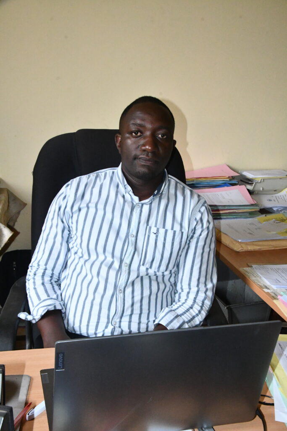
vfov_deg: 43.6
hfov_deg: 29.9
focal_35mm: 45
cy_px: 216
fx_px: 538
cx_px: 144
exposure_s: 1/250
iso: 8000
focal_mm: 30
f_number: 13
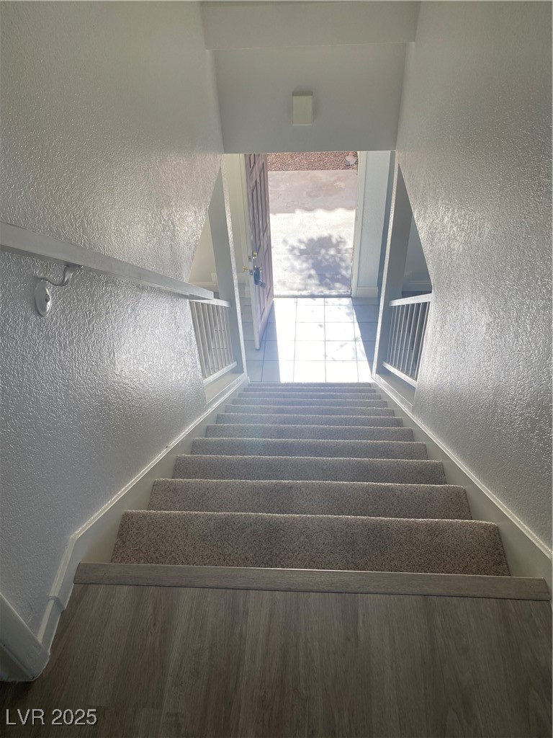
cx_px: 276
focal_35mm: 26
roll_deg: +4.3
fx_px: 554
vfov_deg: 67.3
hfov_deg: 53.1
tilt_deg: -44.0
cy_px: 369
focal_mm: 4.25
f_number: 1.8
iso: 32
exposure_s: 1/424
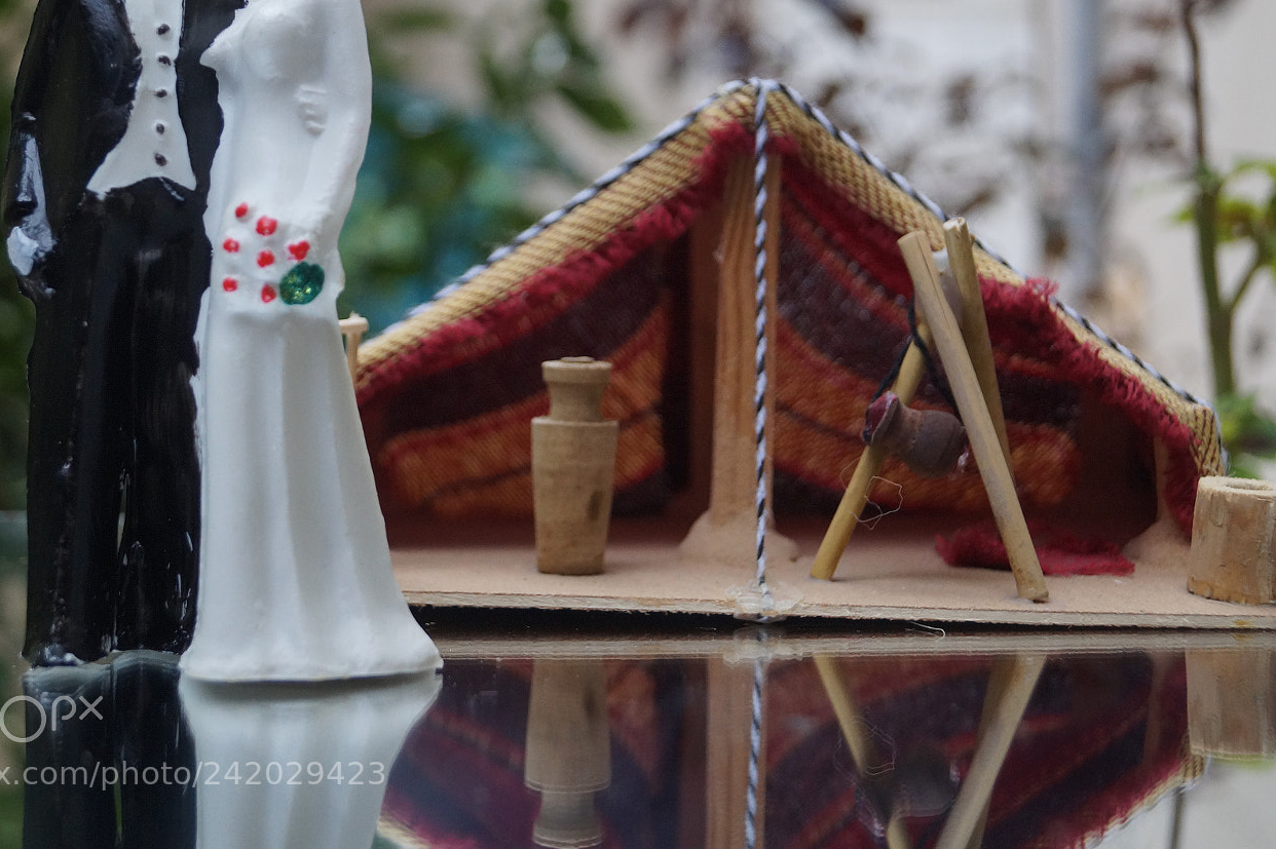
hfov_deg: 29.8
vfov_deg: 20.1
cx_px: 670
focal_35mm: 68
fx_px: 2397
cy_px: 307
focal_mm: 35
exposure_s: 1/160
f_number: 4.5
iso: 800
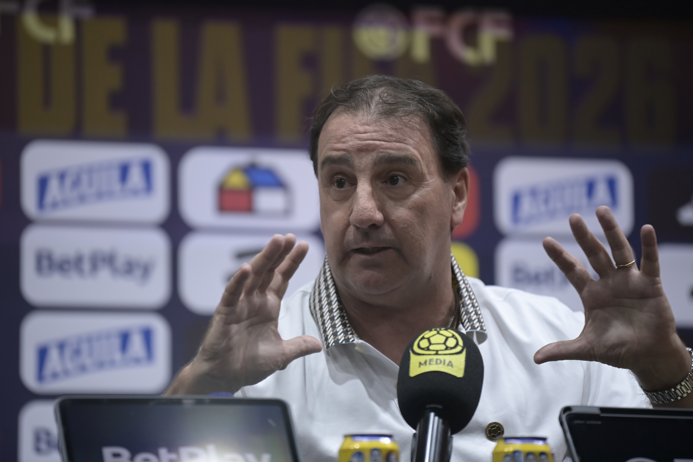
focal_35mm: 200
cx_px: 346
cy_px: 231
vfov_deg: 6.9
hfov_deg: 10.3
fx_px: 3850
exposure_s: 1/400
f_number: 2.8
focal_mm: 200
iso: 2000
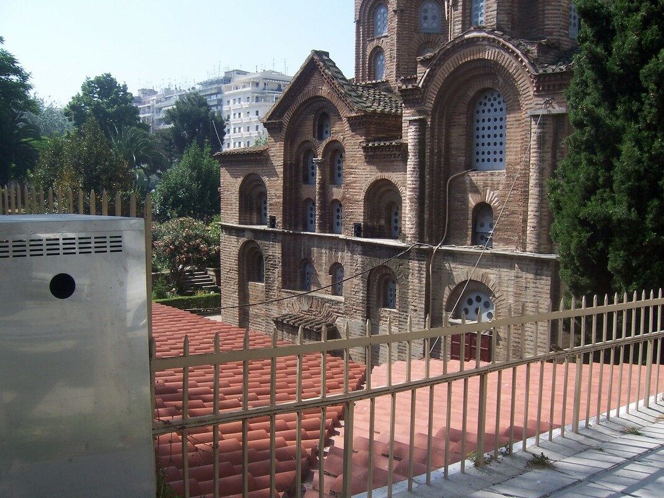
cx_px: 332
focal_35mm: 36
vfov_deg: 39.6
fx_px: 690
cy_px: 249
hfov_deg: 51.4
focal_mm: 6.2
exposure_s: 1/400
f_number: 4.5
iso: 80
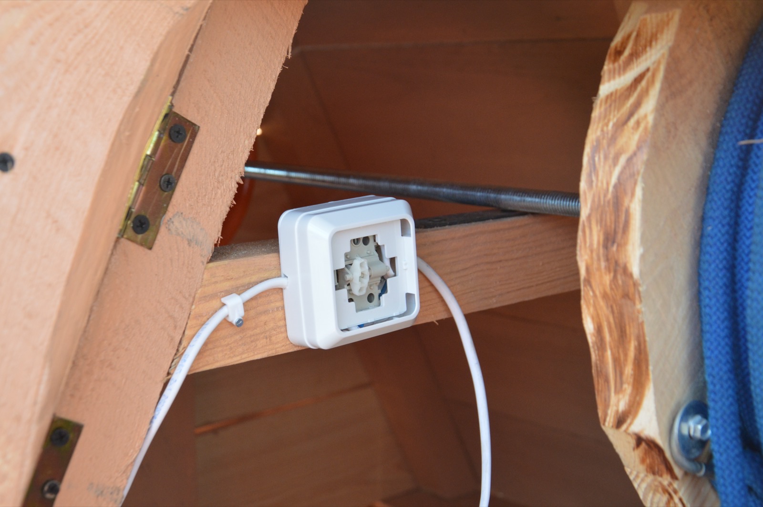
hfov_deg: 37.9
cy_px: 254
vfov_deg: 25.7
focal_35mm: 52
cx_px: 382
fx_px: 1112
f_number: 6.3
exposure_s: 1/160
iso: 800
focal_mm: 35
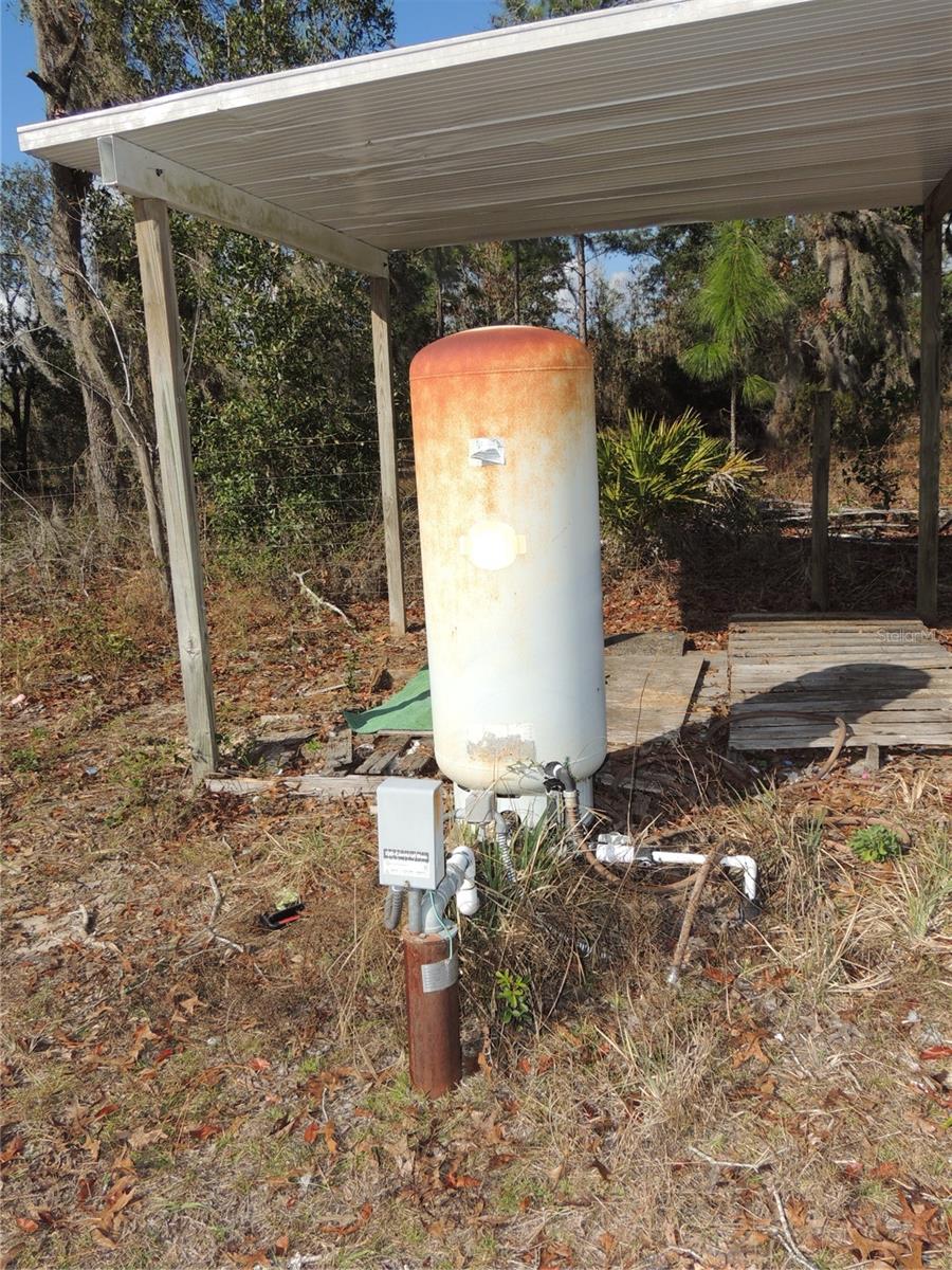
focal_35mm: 30
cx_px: 476
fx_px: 1100
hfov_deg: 46.8
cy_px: 635
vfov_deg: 60.0
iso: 100
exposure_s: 1/1600
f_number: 3.1
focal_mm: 5.3
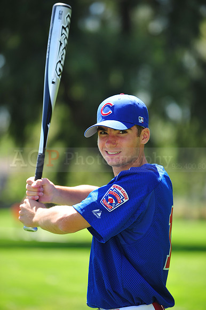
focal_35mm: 200
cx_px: 103
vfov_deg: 10.3
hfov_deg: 6.9
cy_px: 155
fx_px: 1719
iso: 200
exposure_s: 1/400
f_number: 4.5
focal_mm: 200
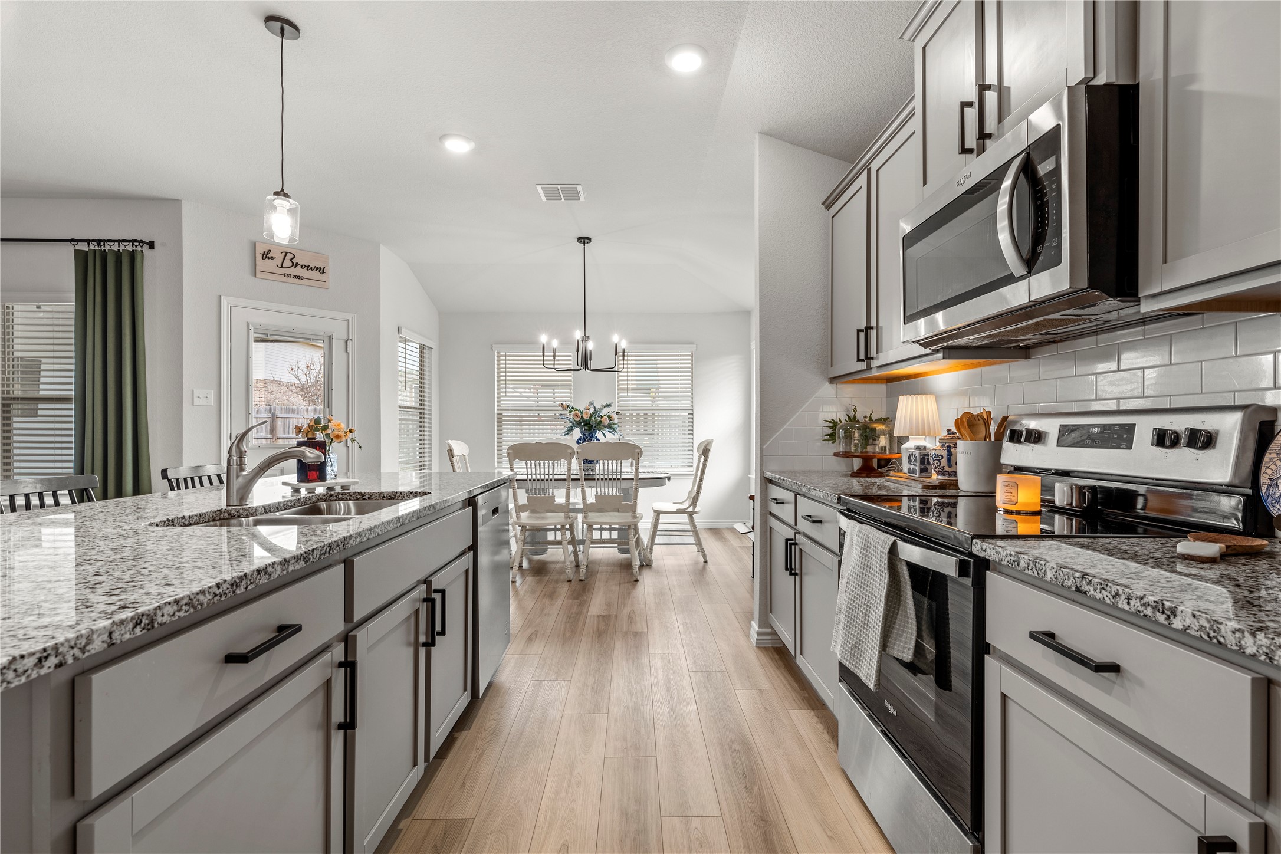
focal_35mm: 16
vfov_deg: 73.7
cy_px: 427
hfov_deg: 96.7
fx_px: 569
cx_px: 640
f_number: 9
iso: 250
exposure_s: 1/1.25
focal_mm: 16
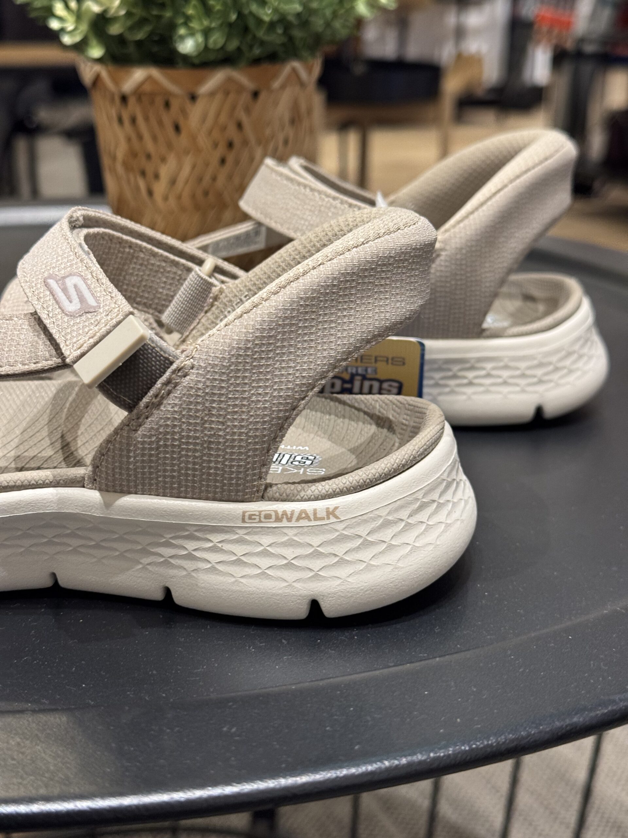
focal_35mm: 48
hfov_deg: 30.3
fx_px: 1161
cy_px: 419
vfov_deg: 39.7
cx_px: 314
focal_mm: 6.76
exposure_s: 1/50
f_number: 1.78
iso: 200
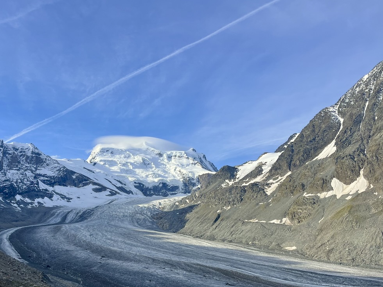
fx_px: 376
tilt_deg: +8.0
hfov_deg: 53.2
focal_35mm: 34
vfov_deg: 41.5
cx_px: 137
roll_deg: +1.1
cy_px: 179
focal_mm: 5.1
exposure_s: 1/2755
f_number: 1.6
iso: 50
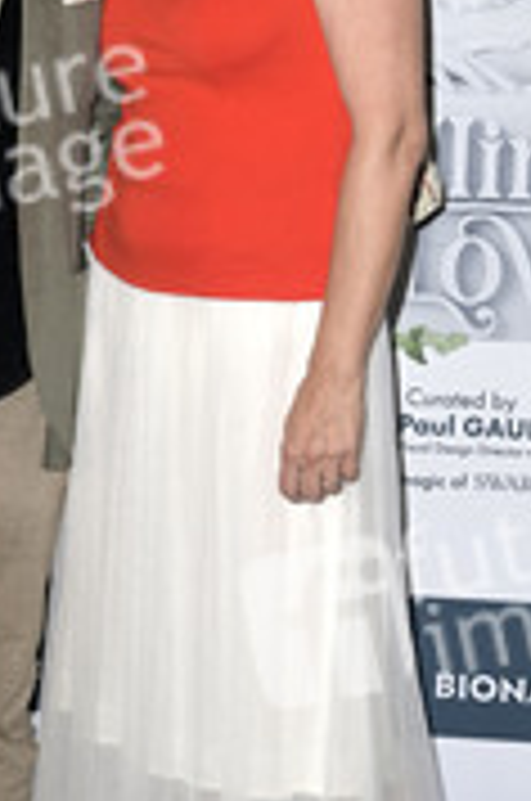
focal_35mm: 99
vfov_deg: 20.6
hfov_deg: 13.7
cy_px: 378
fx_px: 2199
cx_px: 63
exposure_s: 1/250
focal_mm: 44
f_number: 6.3
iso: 640
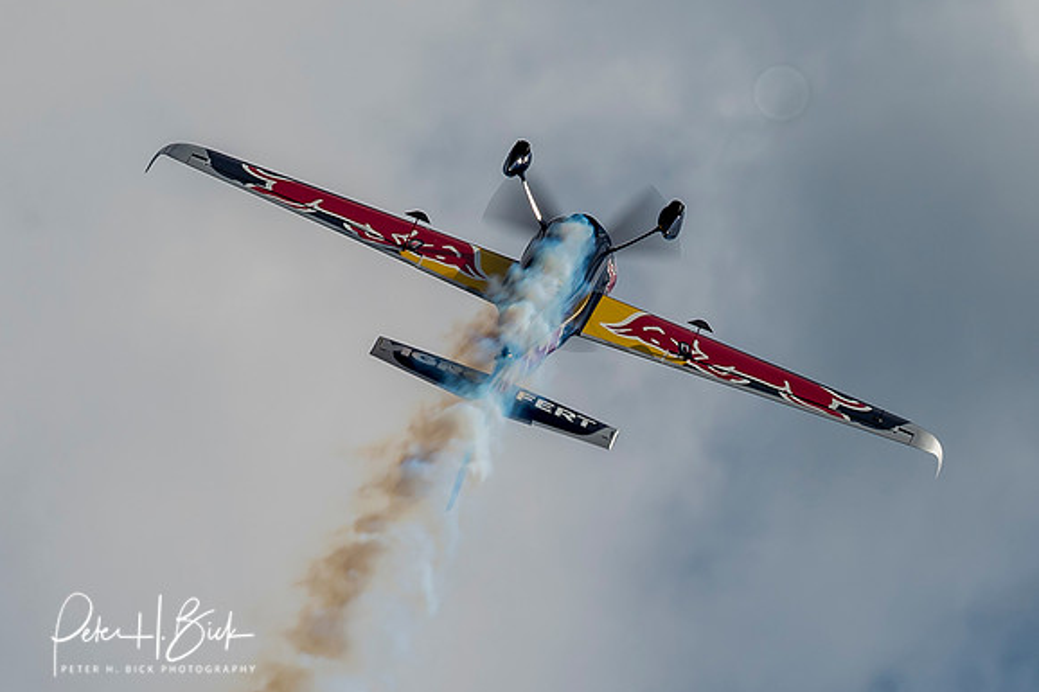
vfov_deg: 1.2
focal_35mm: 1135
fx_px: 32746
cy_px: 94
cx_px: 245
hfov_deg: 1.8
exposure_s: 1/400
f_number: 10
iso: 200
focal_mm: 300
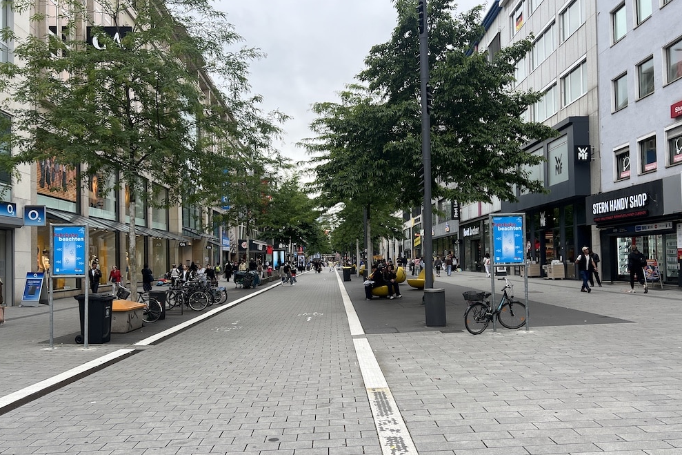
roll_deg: +1.1
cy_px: 247
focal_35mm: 28
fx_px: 530
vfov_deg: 46.3
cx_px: 345
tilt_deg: +1.4
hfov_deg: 65.5
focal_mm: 5.7
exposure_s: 1/646
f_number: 1.5
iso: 50
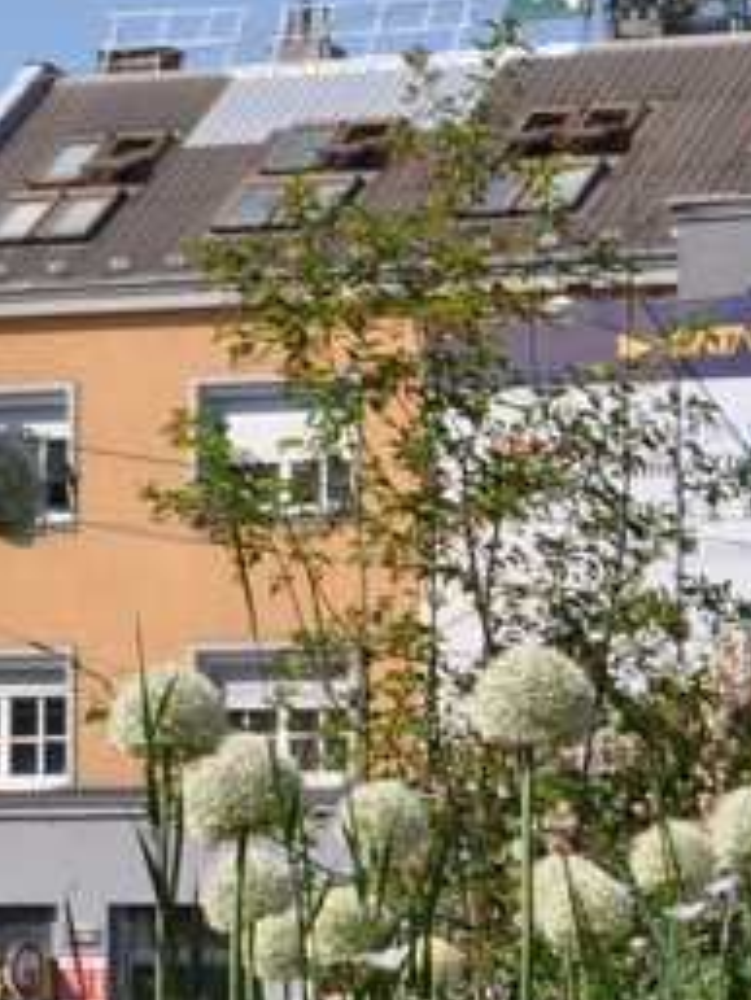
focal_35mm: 172
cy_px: 1144
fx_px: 4971
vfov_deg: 11.3
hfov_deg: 8.3
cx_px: 1424
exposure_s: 1/500
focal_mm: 24
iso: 200
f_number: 7.1
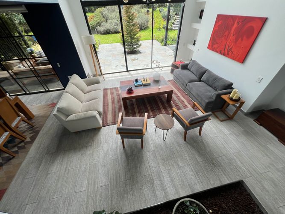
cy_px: 107
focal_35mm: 13
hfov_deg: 106.2
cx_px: 142
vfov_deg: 89.9
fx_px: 107
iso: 32
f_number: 1.8
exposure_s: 1/287
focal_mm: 1.57
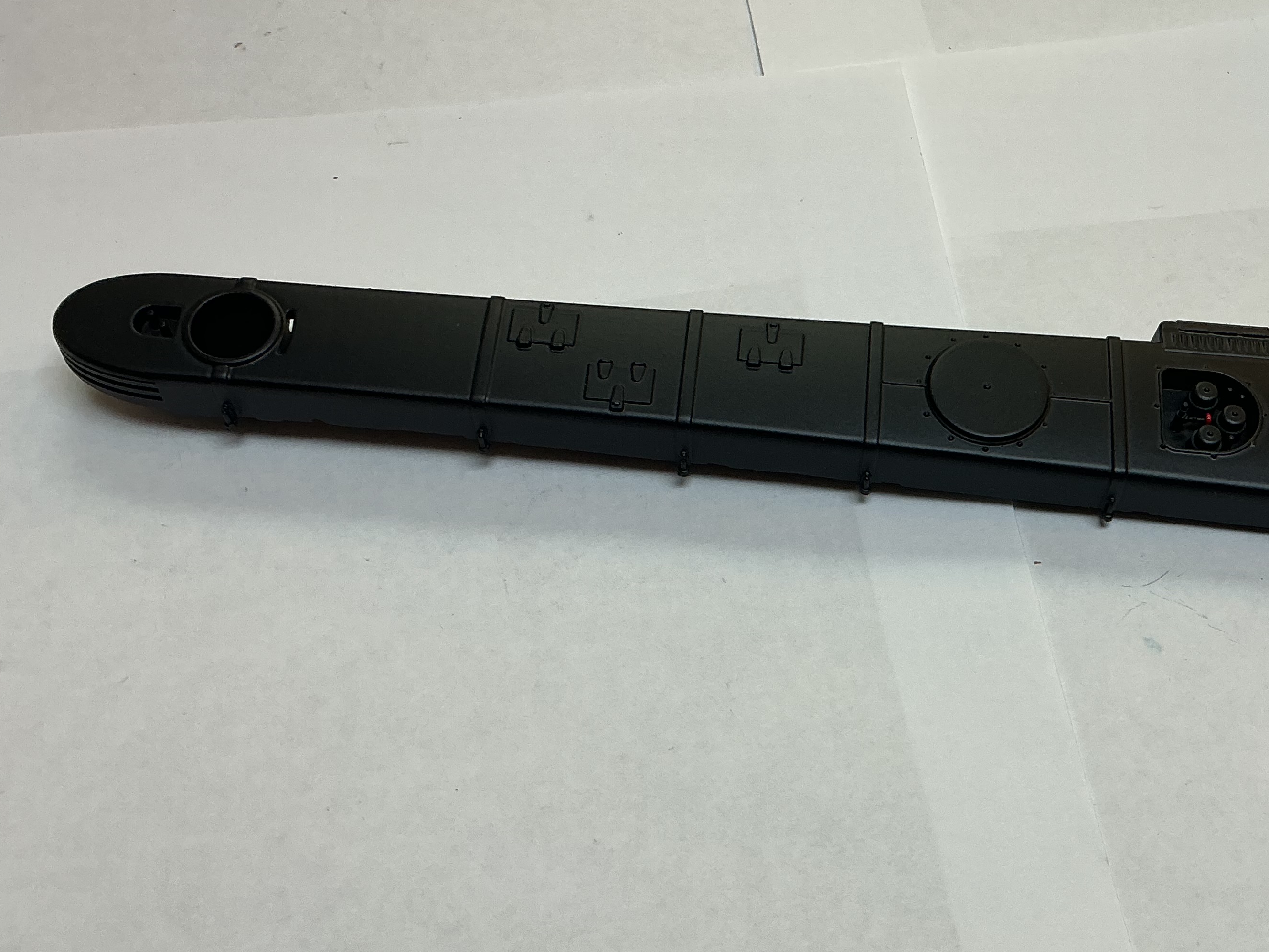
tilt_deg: -58.4
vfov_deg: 32.9
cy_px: 495
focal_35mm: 44
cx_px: 887
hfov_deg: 42.1
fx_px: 1613
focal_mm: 3
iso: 20
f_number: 1.8
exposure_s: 1/100
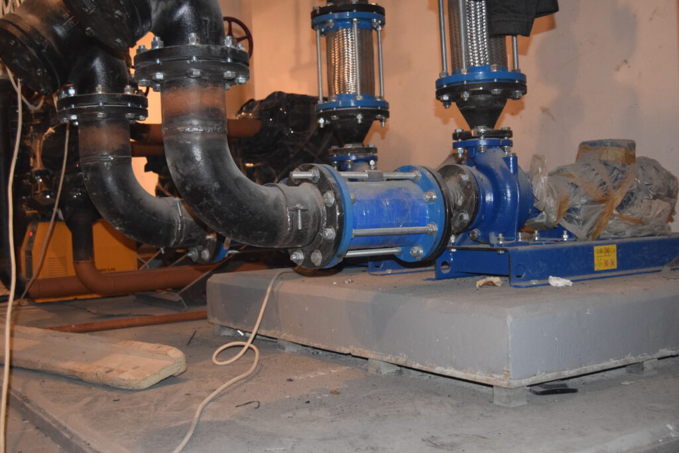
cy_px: 226
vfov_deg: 29.9
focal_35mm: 45
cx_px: 340
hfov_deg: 43.6
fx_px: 849
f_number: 4.2
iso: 3200
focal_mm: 30
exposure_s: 1/60
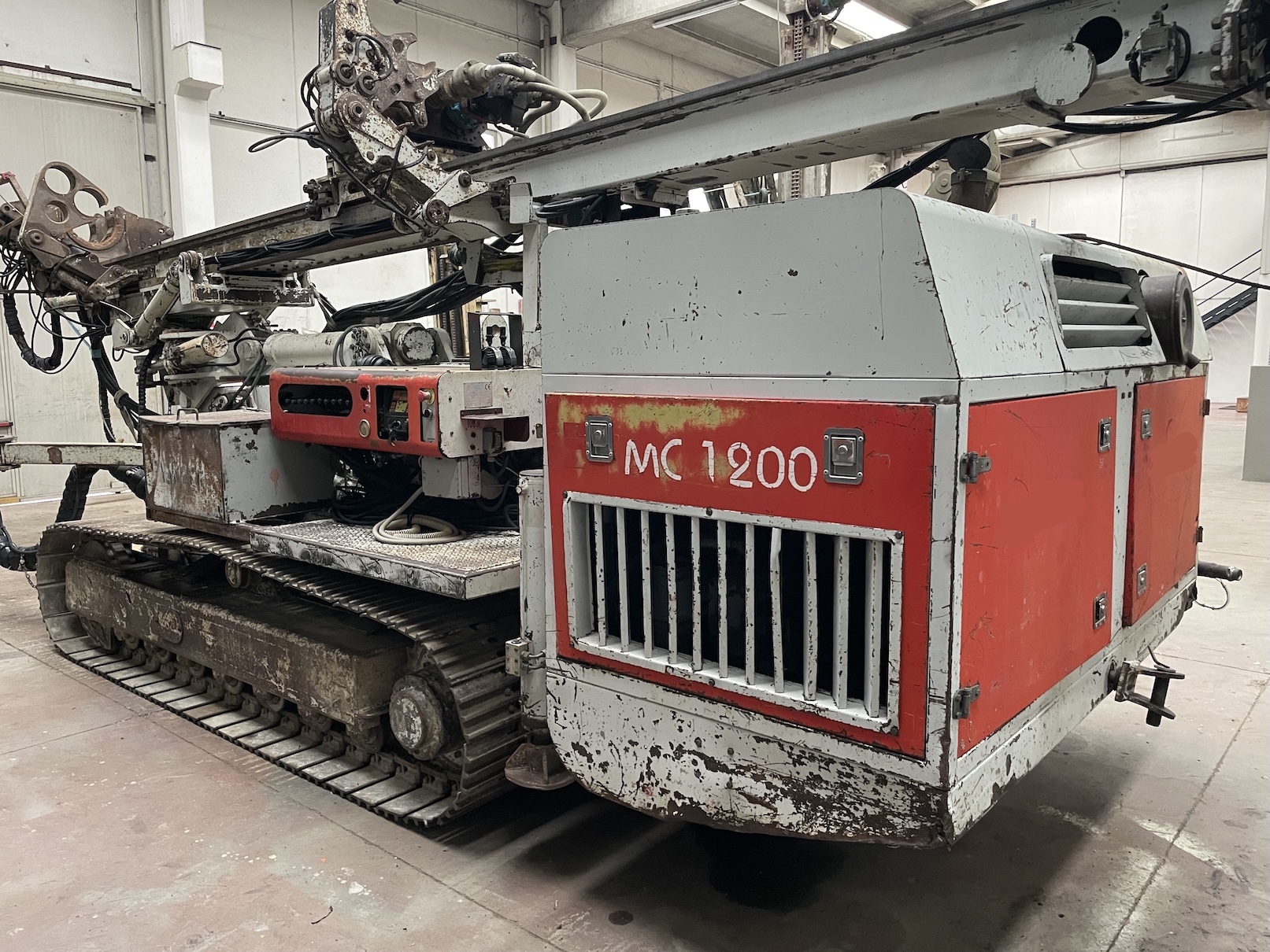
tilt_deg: -7.0
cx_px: 635
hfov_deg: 67.3
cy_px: 476
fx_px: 954
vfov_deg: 53.1
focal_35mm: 26
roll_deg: +0.2
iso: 400
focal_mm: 4.2
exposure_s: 1/60
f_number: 1.6
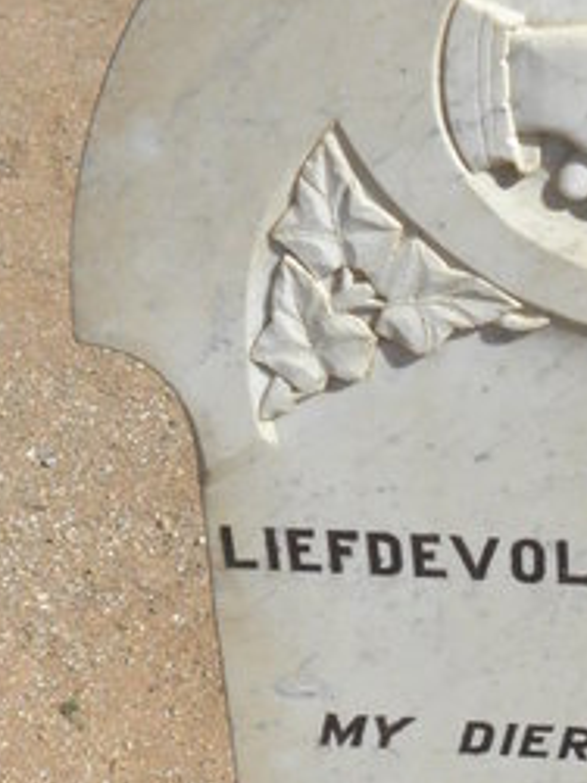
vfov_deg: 23.5
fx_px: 1878
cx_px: 637
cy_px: 468
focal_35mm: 83
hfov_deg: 17.2
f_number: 6.3
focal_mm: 4.6
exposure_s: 1/1250
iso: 200
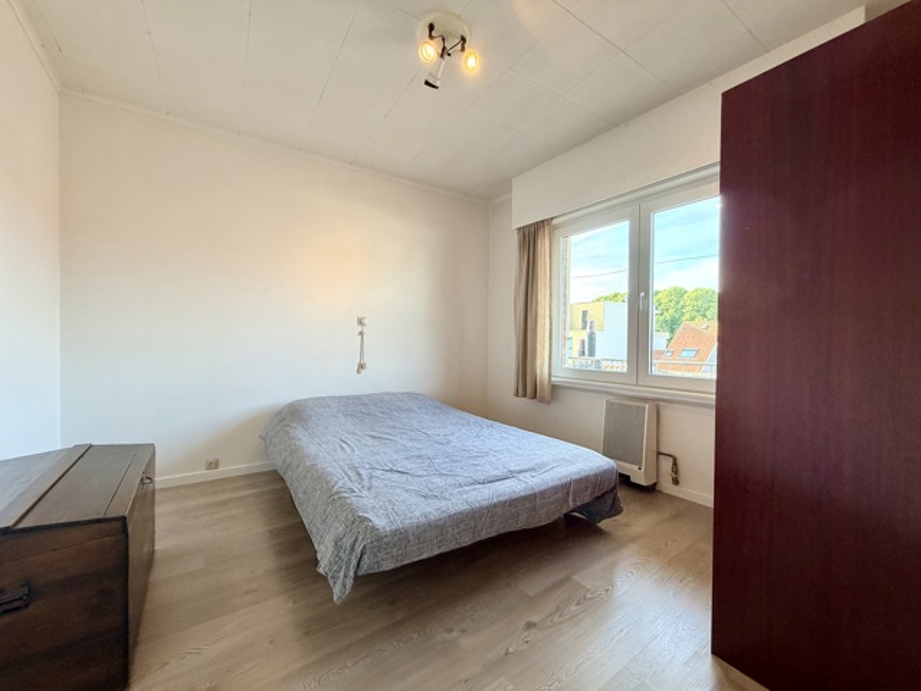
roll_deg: -0.1
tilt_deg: -0.3
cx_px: 460
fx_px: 372
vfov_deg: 85.7
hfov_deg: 102.1
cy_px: 346
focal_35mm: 14
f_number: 2.2
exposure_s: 1/100
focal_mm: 2.22
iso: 160
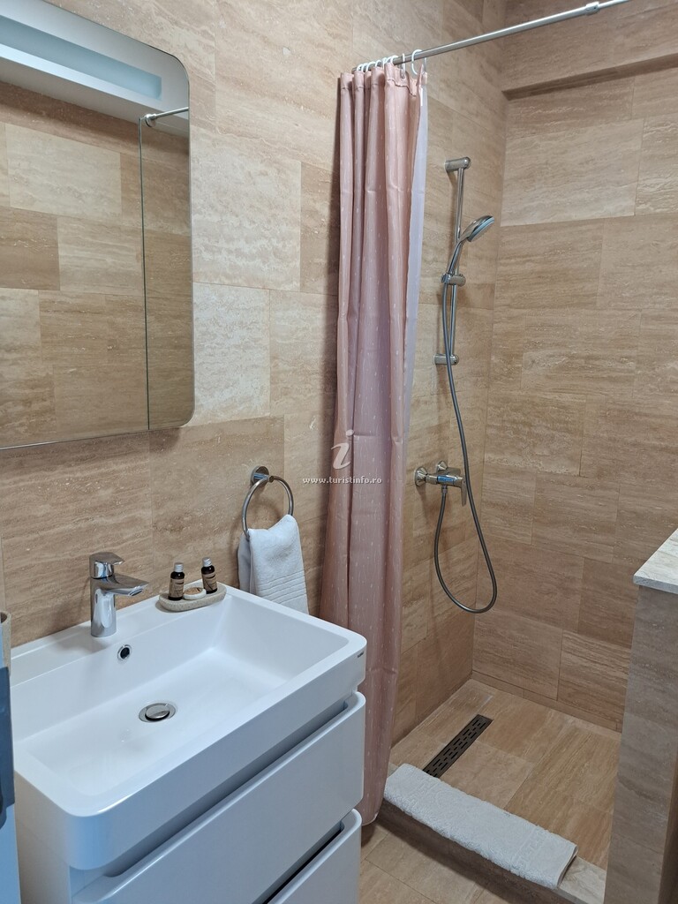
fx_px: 627
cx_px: 339
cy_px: 452
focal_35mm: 24
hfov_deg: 56.8
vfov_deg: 71.6
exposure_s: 1/60
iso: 160
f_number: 1.8
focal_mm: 5.23
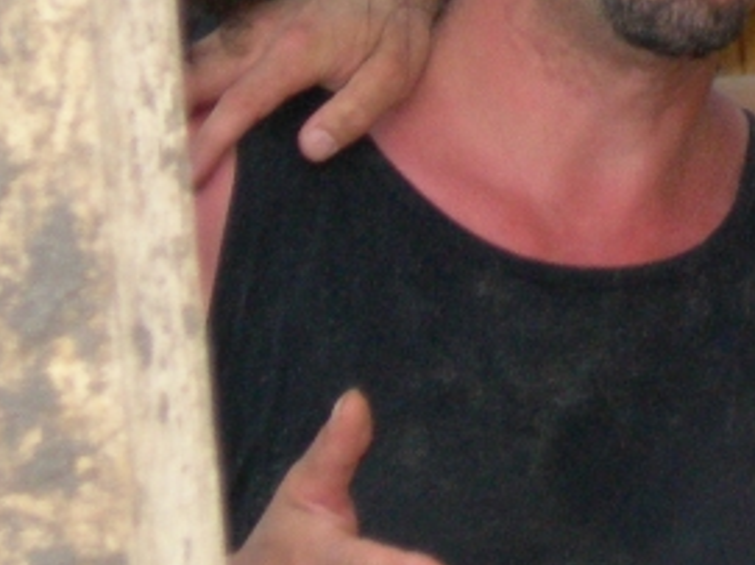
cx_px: 1251
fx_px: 6758
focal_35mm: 310
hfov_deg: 6.3
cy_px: -170
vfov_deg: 4.8
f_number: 4
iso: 162
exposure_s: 1/60.1
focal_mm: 17
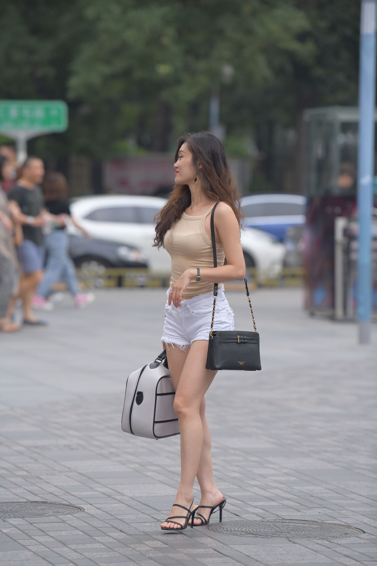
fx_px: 3141
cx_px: 188
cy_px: 283
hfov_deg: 6.9
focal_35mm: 200
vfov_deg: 10.3
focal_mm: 200
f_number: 4
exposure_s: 1/1000
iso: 800
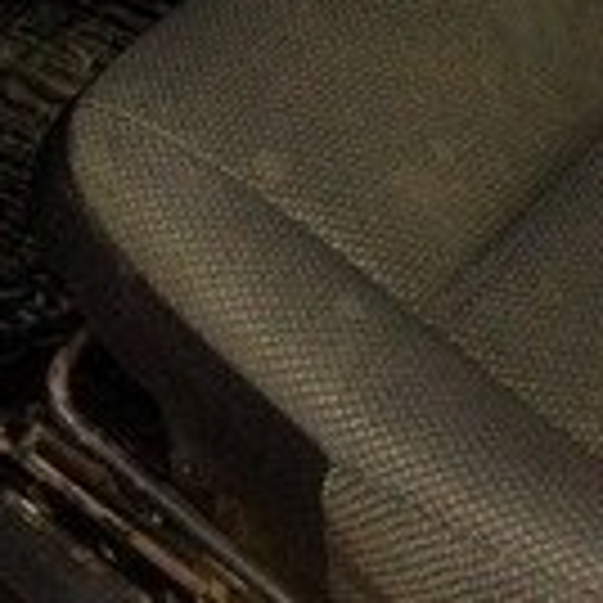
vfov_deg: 14.7
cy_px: -369
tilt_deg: -29.6
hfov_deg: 16.1
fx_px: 2128
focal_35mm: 108
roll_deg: +3.8
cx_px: 436
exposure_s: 1/16
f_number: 2.4
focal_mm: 4.12
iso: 250
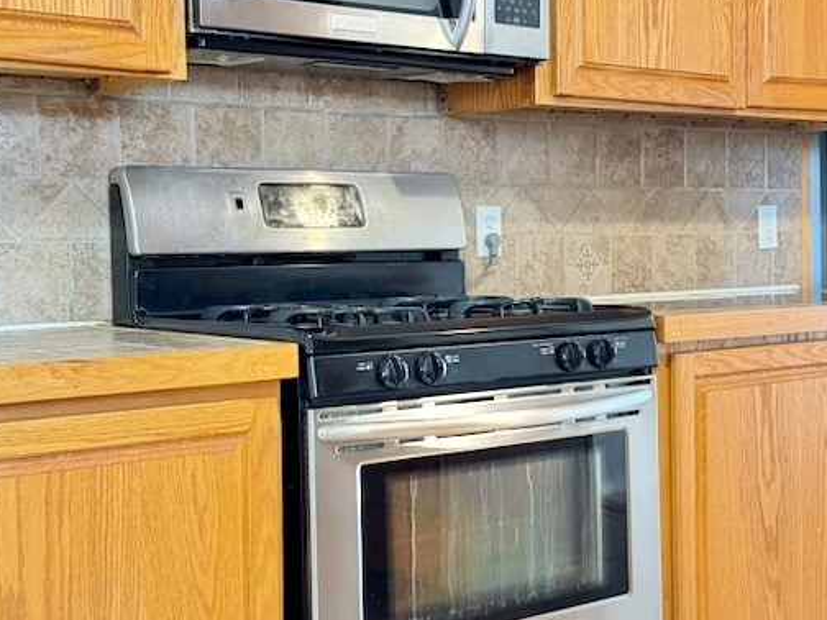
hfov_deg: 31.6
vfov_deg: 24.0
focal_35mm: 61
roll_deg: +0.9
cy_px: 305
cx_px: 514
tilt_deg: -2.8
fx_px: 1457
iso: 640
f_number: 1.78
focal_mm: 6.76
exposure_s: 1/40
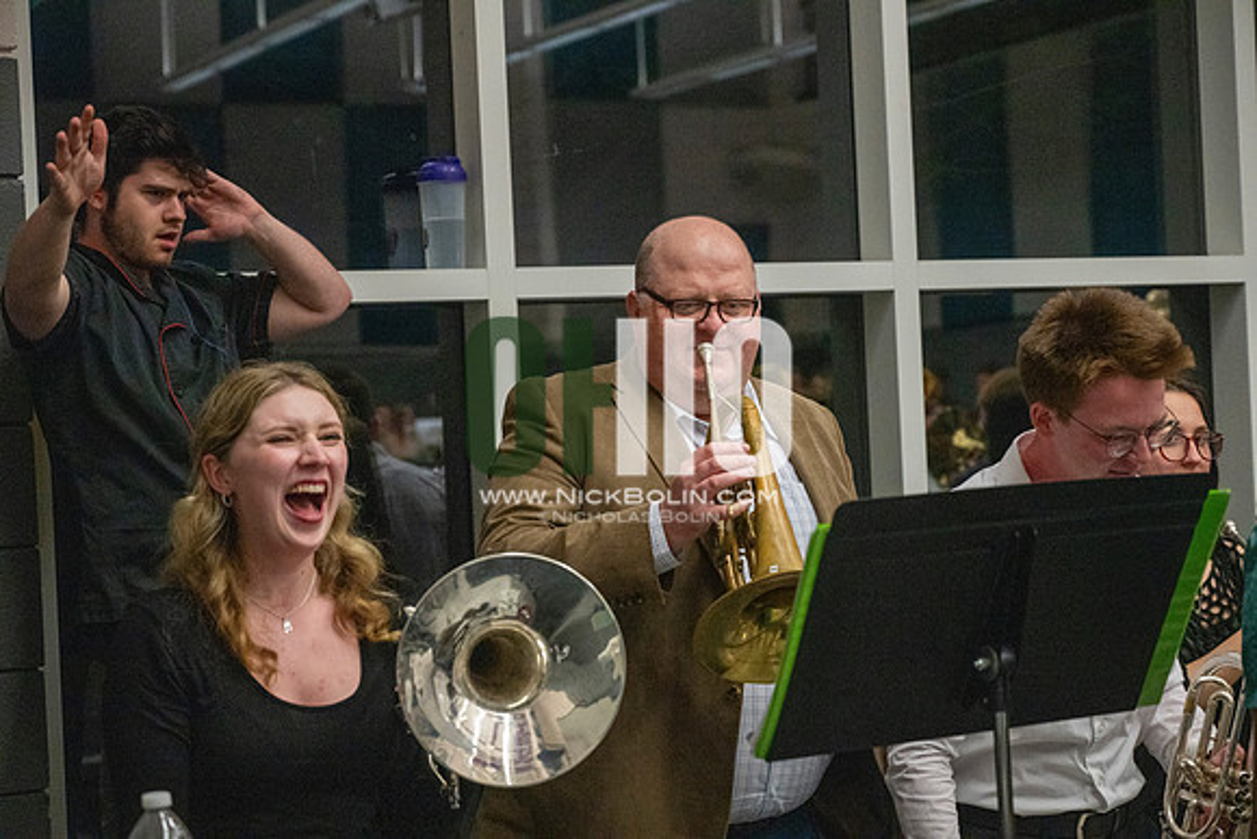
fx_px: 2445
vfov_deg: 19.5
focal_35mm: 70
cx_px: 628
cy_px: 420
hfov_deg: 28.8
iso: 10000
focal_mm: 70
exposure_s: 1/500
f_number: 4
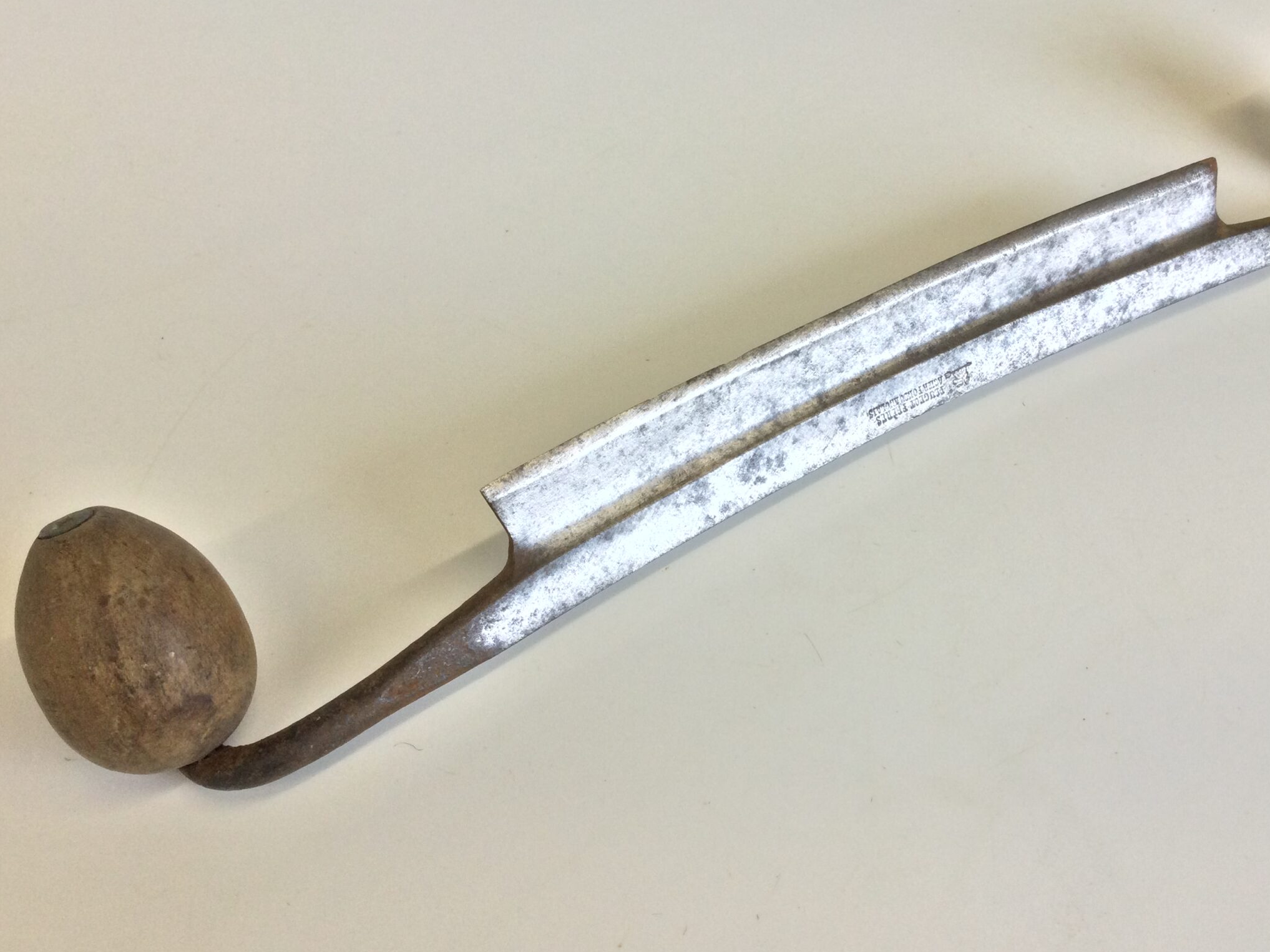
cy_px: 435
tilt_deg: -49.8
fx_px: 1431
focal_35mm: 39
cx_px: 758
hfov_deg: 47.6
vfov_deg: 36.8
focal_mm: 3.3
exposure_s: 1/100
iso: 40
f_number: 2.4
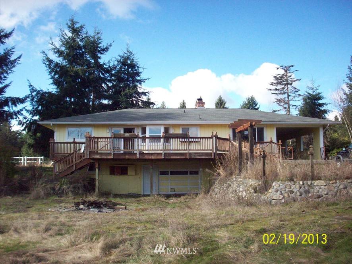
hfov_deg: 50.1
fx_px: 376
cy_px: 132
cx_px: 176
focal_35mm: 37
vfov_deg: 38.7
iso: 200
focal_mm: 6.2
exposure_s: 1/1295
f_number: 2.8
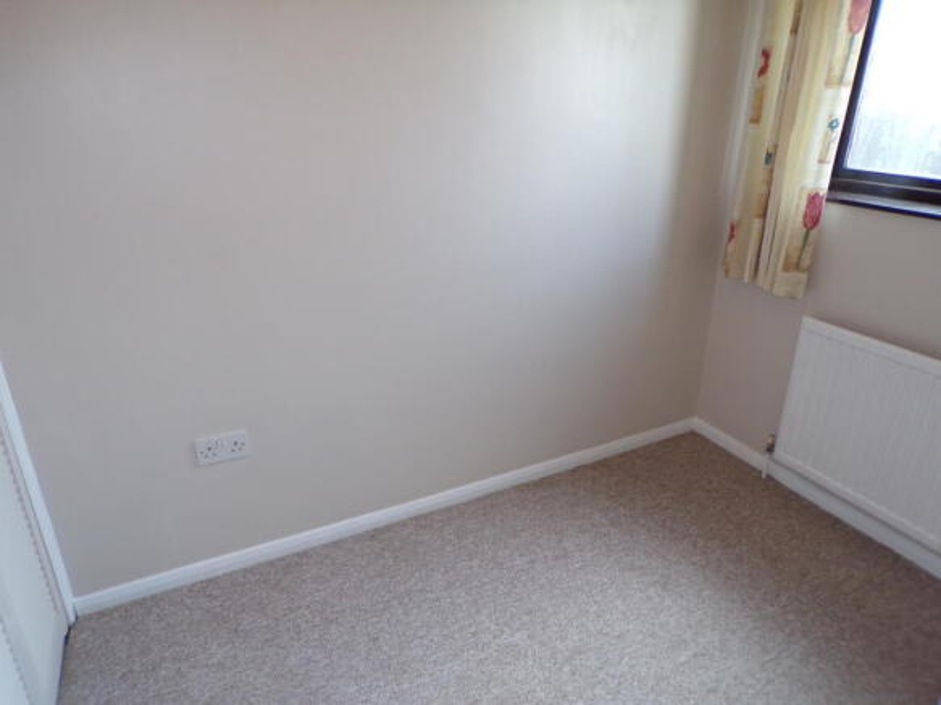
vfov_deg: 56.8
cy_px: 352
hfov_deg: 71.6
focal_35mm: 24
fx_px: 652
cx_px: 470
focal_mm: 4.3
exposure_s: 1/34
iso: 200
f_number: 3
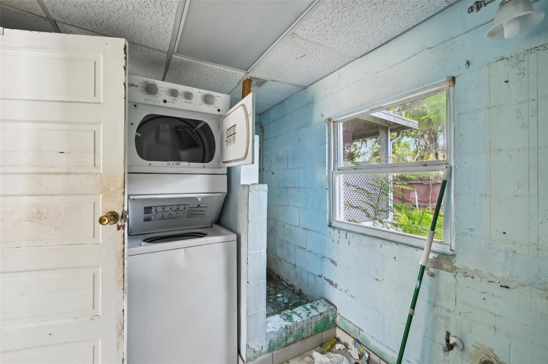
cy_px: 182
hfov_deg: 104.3
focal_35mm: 14
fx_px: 213
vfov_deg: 81.1
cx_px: 274
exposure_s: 1/40
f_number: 8
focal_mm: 14
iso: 400
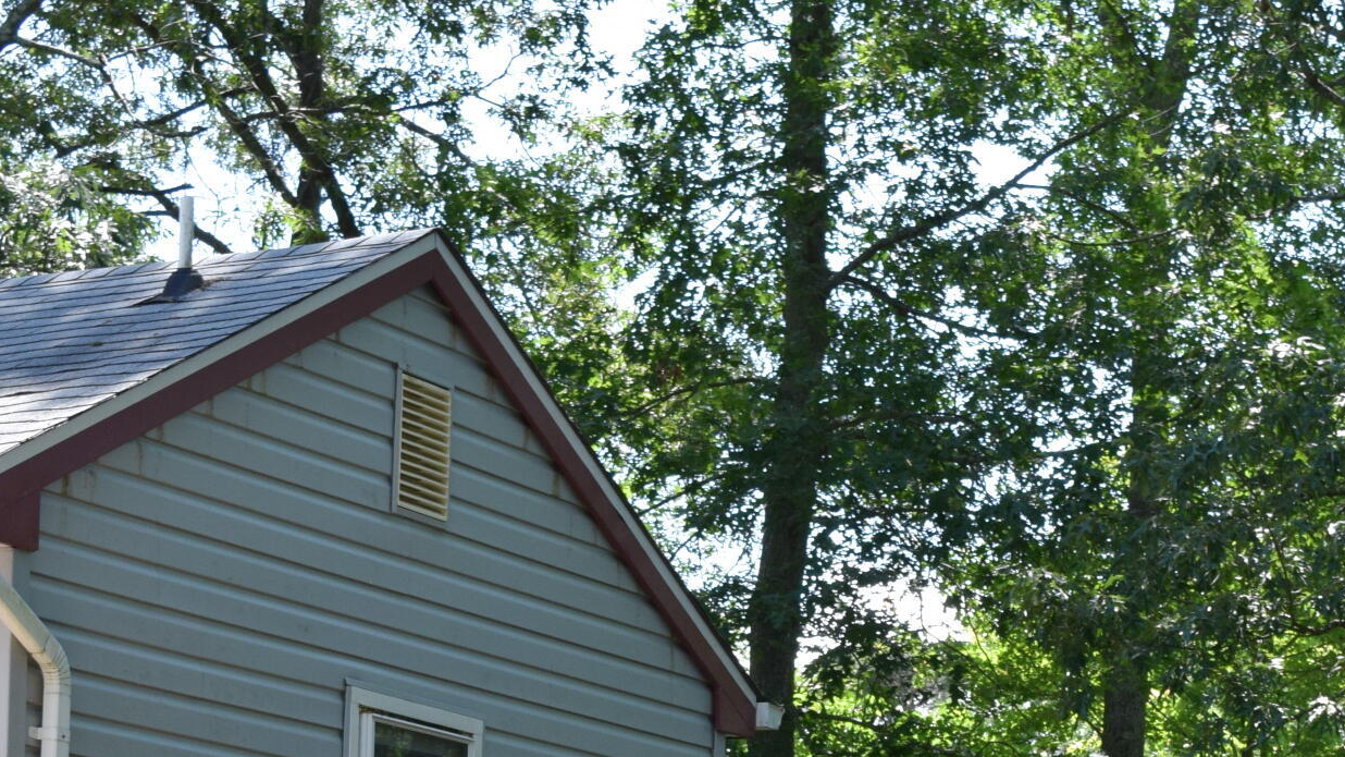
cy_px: 1072
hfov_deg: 18.0
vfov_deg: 10.0
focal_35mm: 118
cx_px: 1013
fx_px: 4218
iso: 400
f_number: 8
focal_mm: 31
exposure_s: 1/250
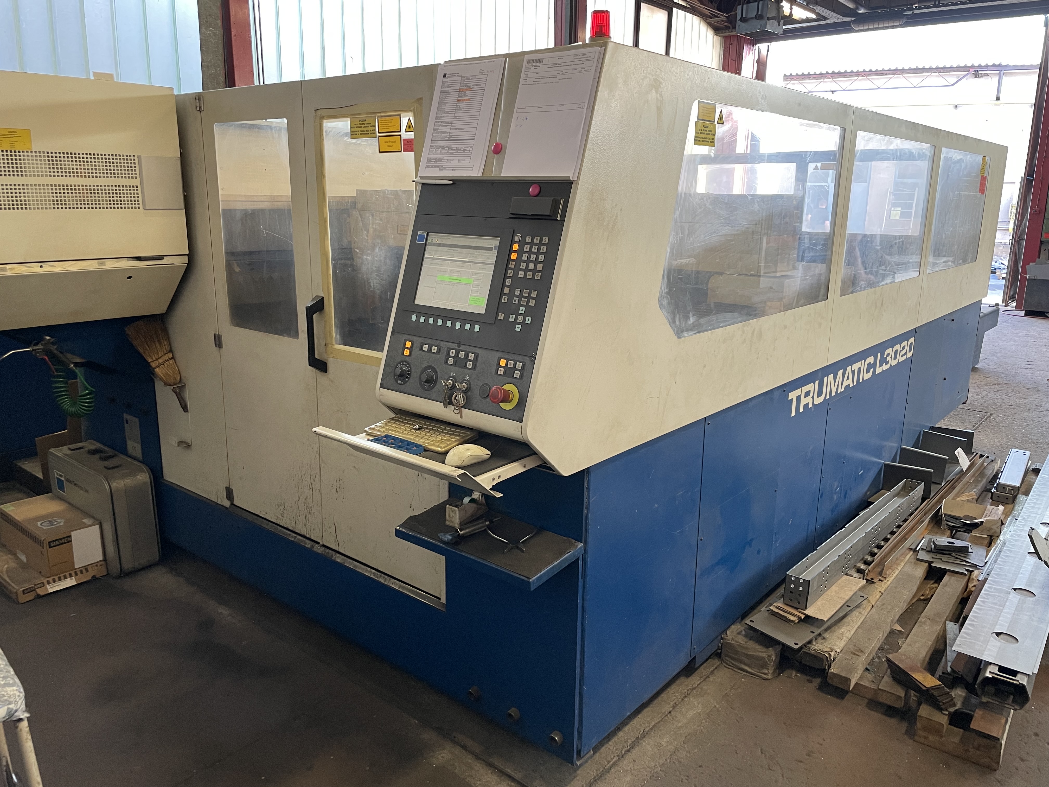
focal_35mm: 26
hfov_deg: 67.3
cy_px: 394
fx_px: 788
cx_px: 524
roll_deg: -0.3
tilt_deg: -12.5
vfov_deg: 53.1
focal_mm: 4.2
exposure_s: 1/50
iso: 125
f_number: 1.6
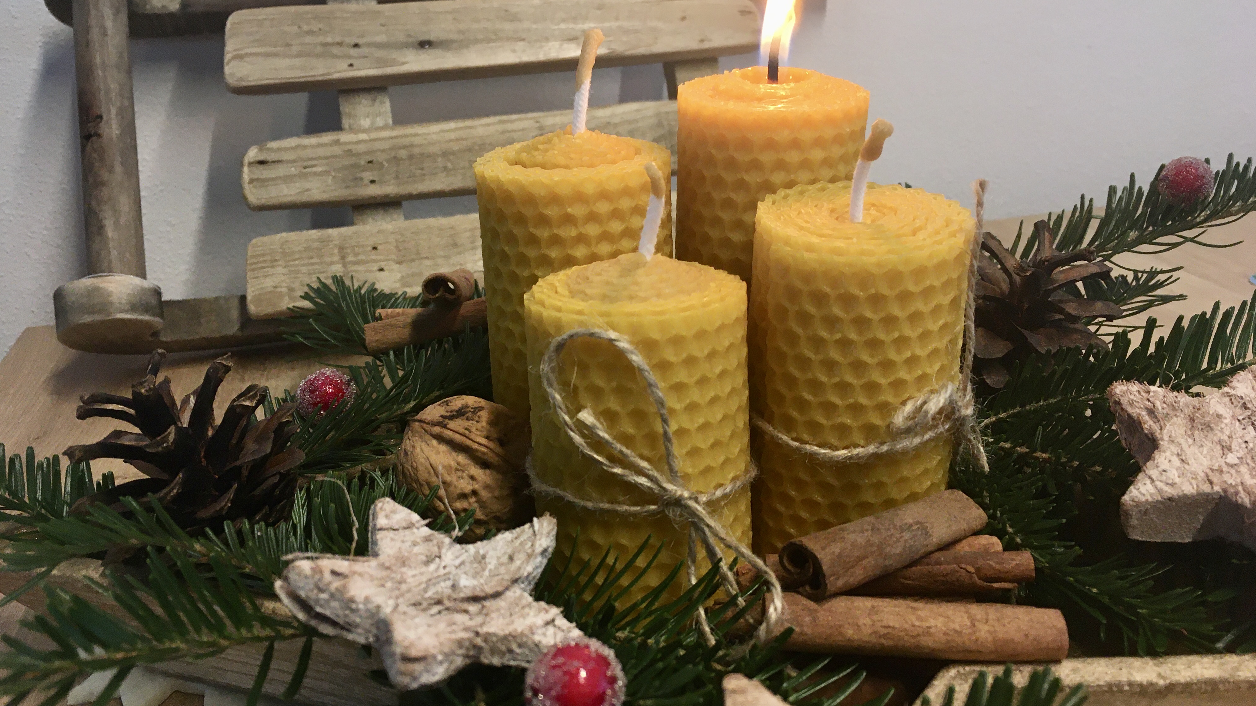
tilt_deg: -23.7
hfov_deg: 61.0
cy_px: 370
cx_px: 628
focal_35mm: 32
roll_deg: +1.1
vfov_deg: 36.7
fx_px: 1066
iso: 40
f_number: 2.2
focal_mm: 4.15
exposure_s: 1/33
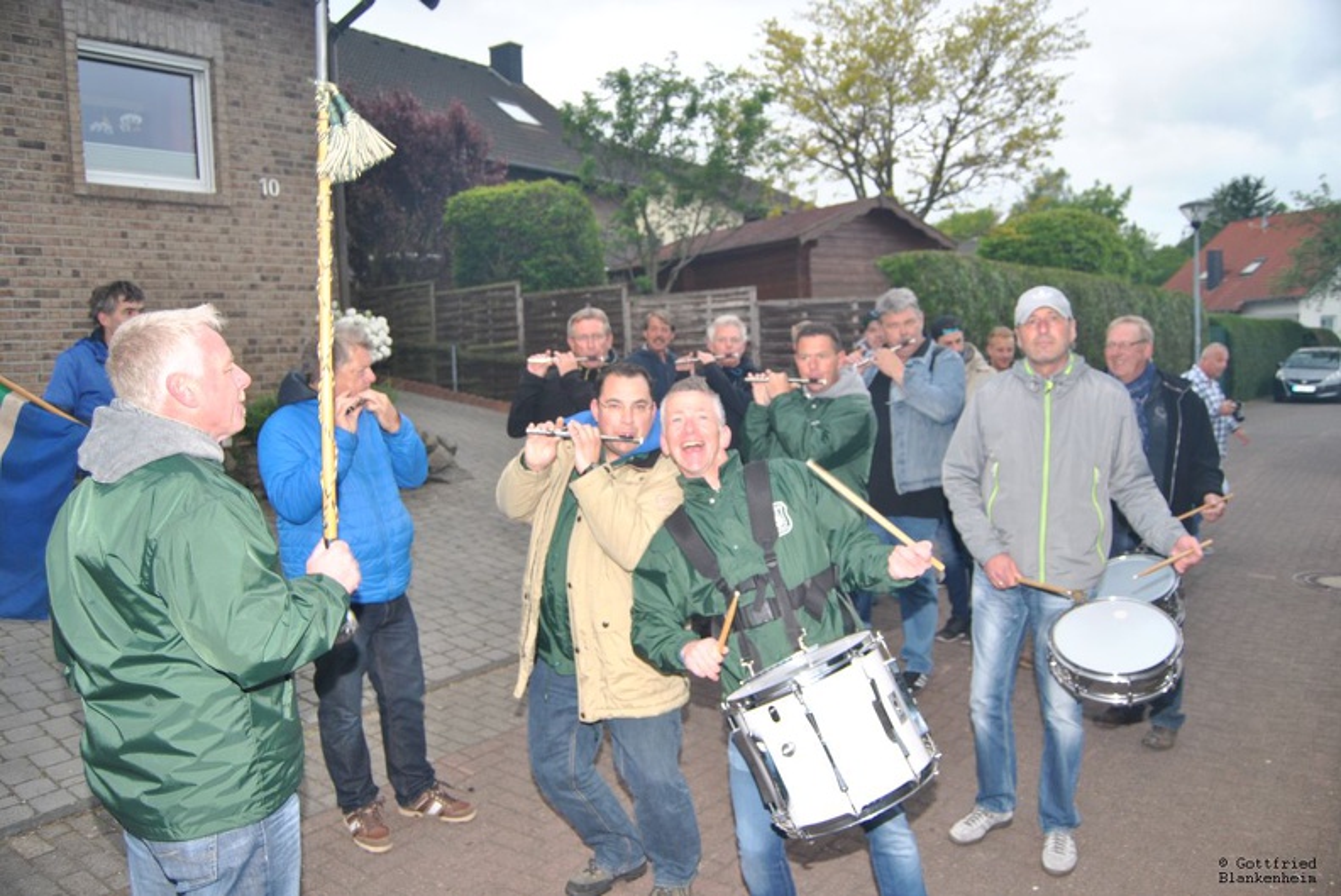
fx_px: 1006
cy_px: 448
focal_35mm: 27
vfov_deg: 48.0
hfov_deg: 67.4
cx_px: 670
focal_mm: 18
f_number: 4
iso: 200
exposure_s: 1/60
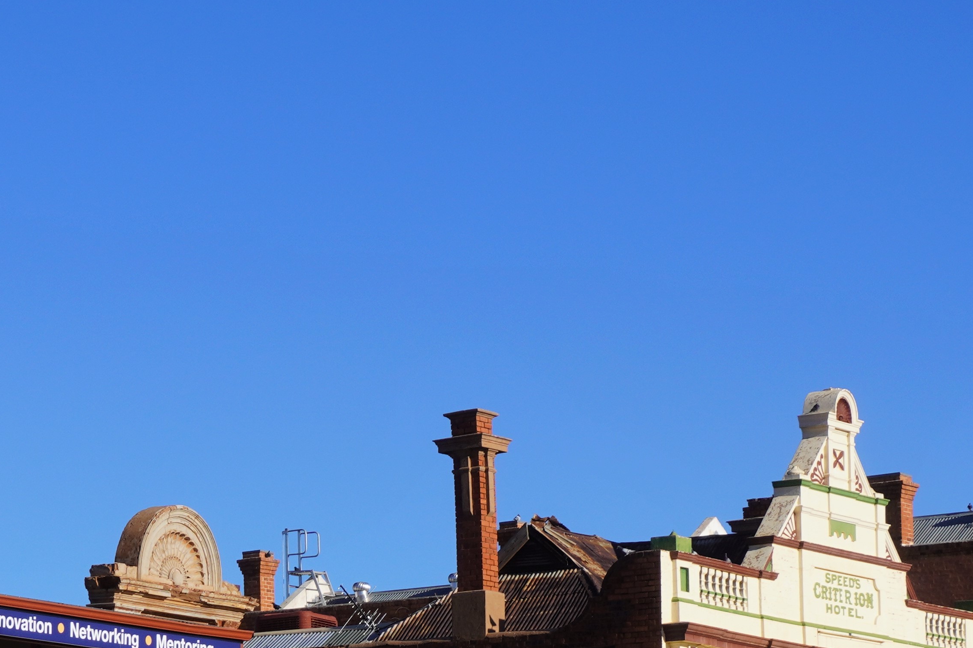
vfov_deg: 8.7
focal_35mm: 155
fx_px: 4197
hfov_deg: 13.2
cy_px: 804
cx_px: 408
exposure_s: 1/200
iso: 100
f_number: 11
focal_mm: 39
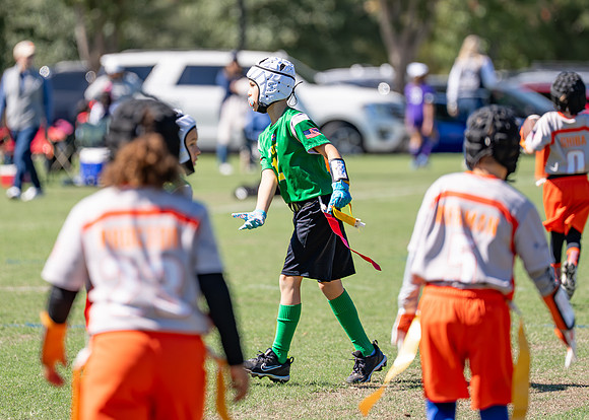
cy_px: 128
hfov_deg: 6.1
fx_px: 5543
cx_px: 277
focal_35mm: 331
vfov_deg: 4.3
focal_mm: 200
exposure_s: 1/2500
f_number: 2.8
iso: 200
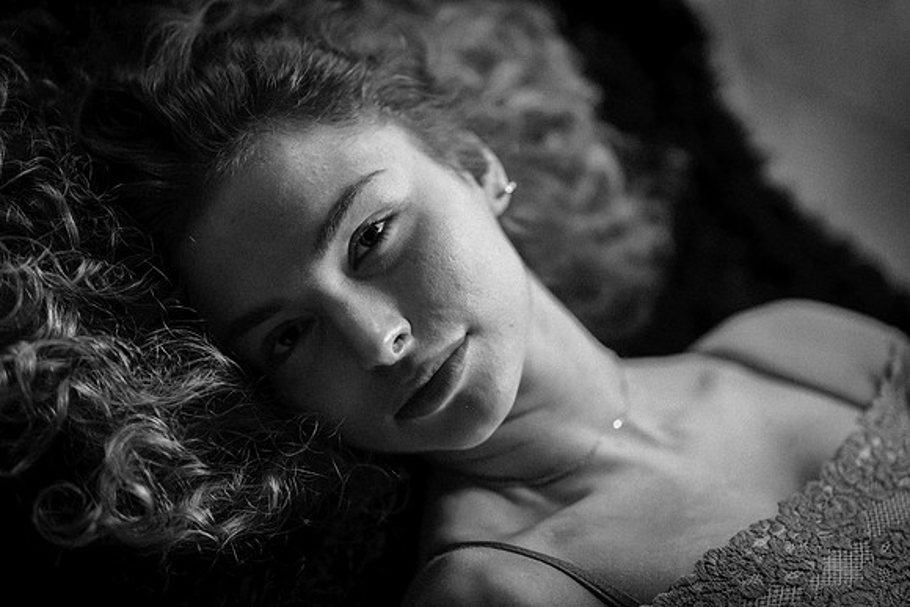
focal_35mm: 85
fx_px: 2149
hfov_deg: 23.9
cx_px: 455
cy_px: 304
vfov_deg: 16.1
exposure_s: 1/200
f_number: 1.8
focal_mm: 85
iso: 500
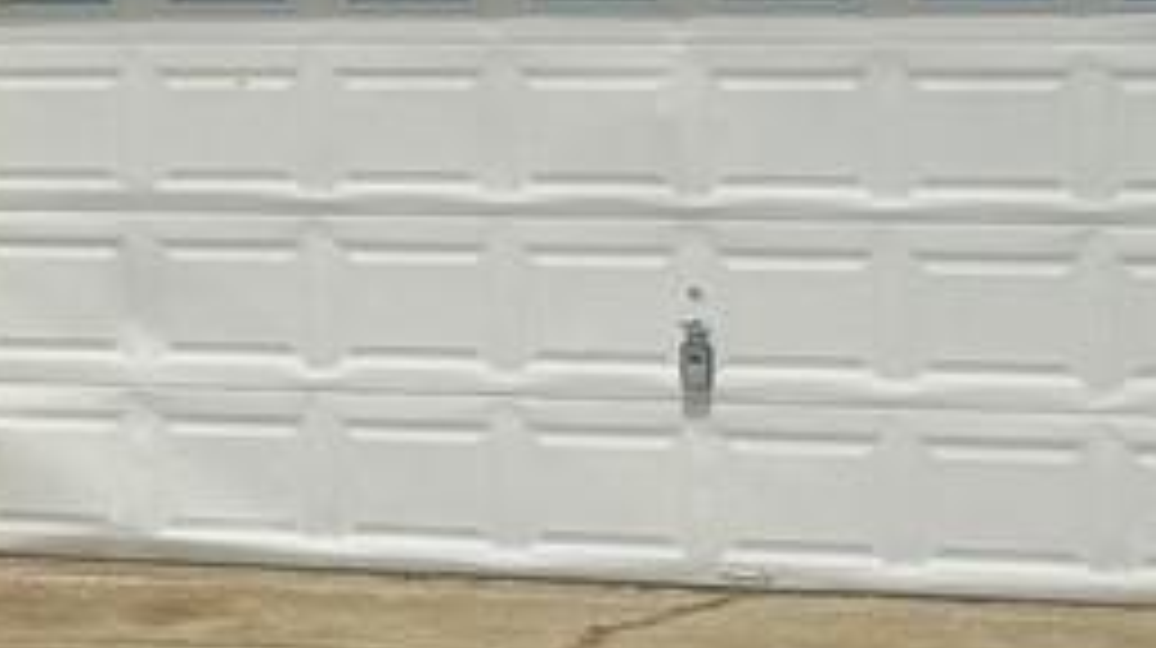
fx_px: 4992
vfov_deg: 7.2
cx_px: -171
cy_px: -594
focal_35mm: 163
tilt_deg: +8.3
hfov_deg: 12.9
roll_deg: +0.2
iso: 80
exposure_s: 1/14286
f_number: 1.78
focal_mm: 6.76
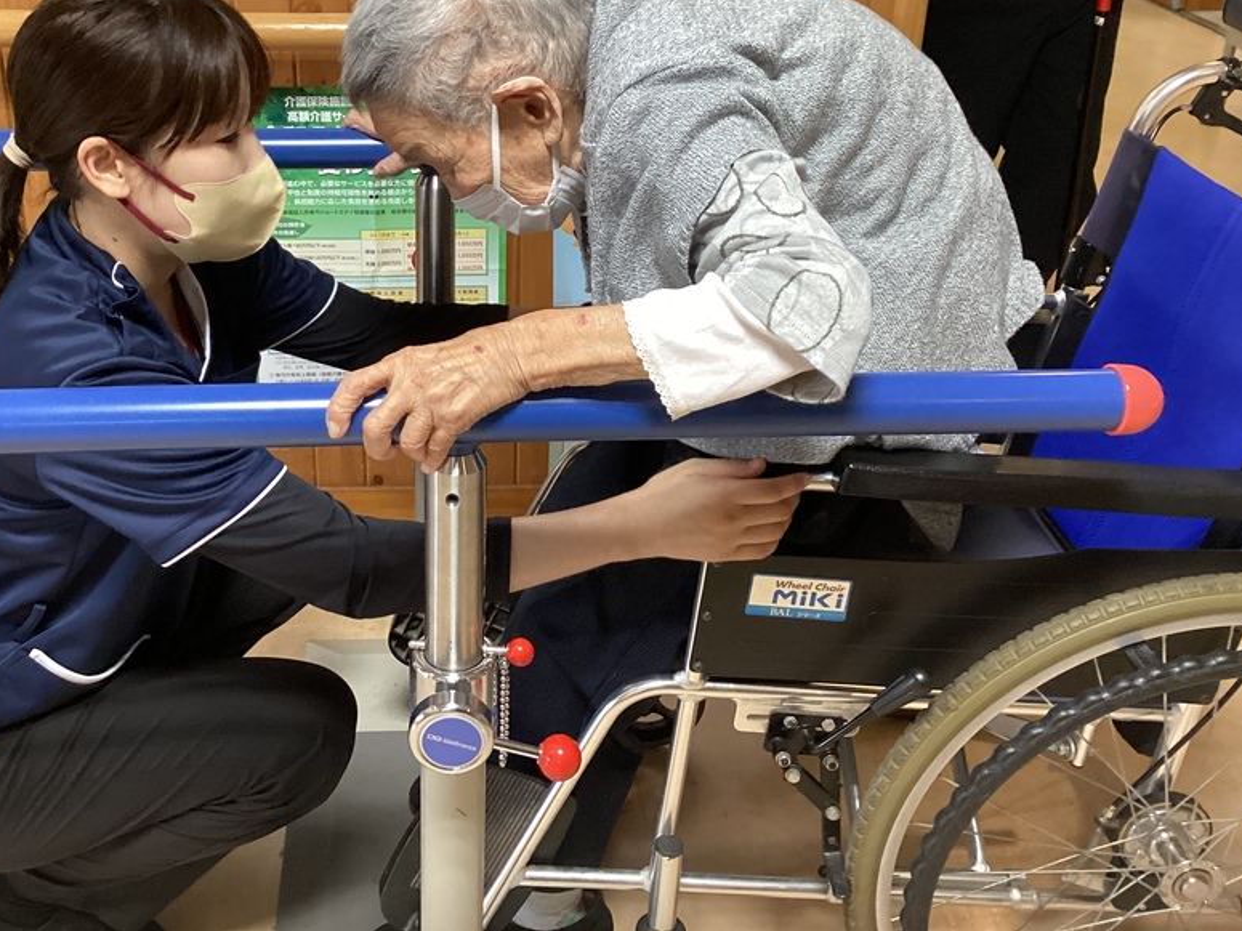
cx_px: 478
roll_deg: -1.2
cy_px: 332
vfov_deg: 35.7
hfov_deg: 46.5
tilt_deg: -24.9
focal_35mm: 40
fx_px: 1435
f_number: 2.4
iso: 250
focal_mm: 3.3
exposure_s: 1/60
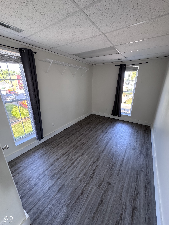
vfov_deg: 102.1
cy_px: 112
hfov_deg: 85.7
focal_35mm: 14
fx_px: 91
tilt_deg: -19.4
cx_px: 84
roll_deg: +0.6
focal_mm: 2.22
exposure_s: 1/89
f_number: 2.2
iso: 320
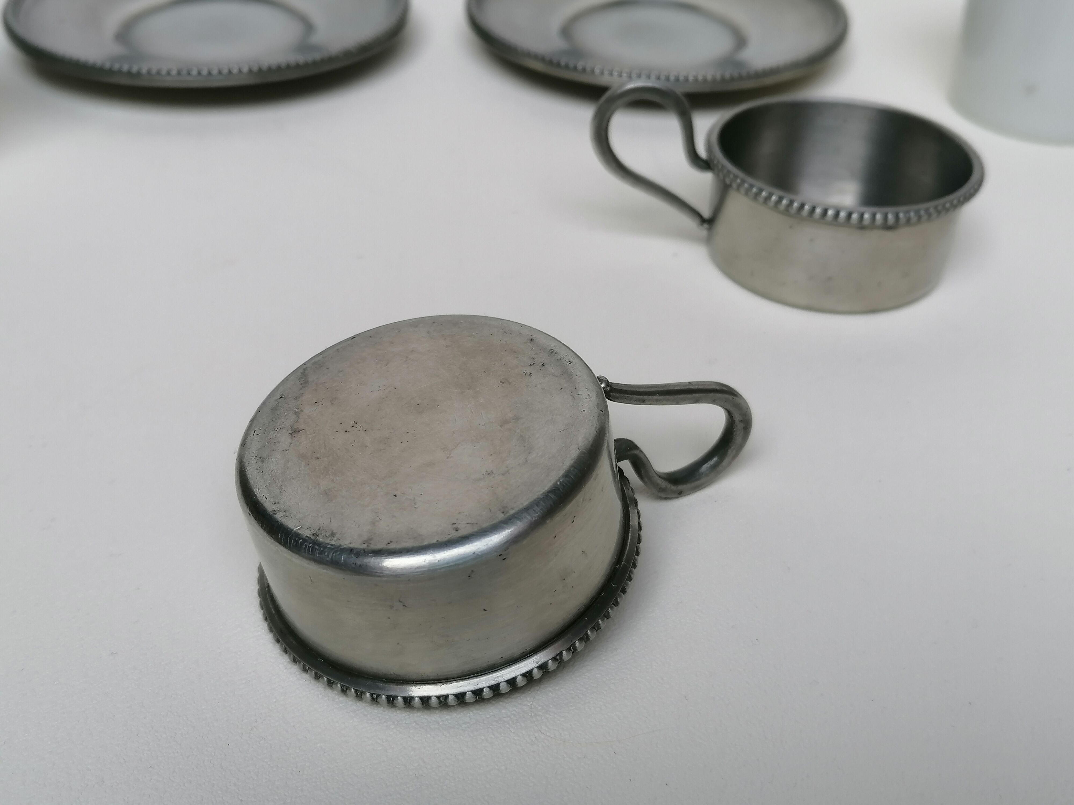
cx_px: 537
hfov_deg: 51.4
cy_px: 402
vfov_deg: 39.7
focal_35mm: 36
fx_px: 1117
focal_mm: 4.75
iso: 50
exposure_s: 1/193
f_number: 1.8
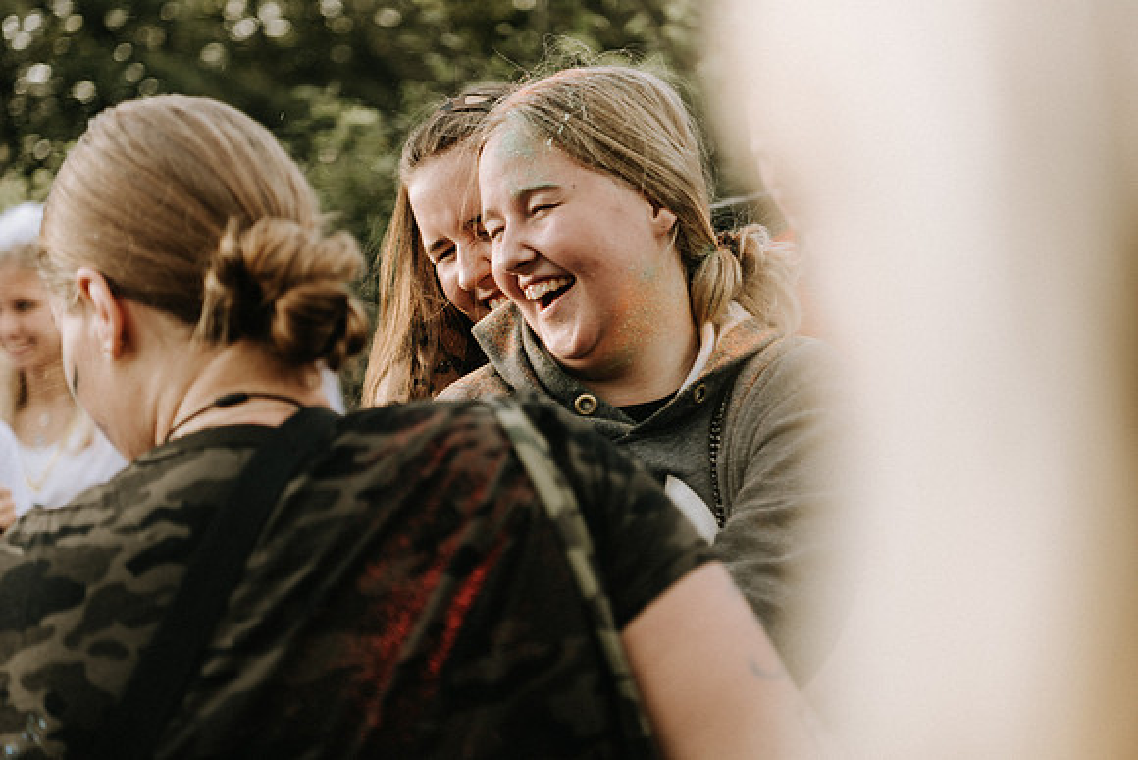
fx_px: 1960
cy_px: 380
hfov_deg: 32.4
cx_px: 569
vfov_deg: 21.9
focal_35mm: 62
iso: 250
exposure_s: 1/400
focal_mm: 62
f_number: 2.8
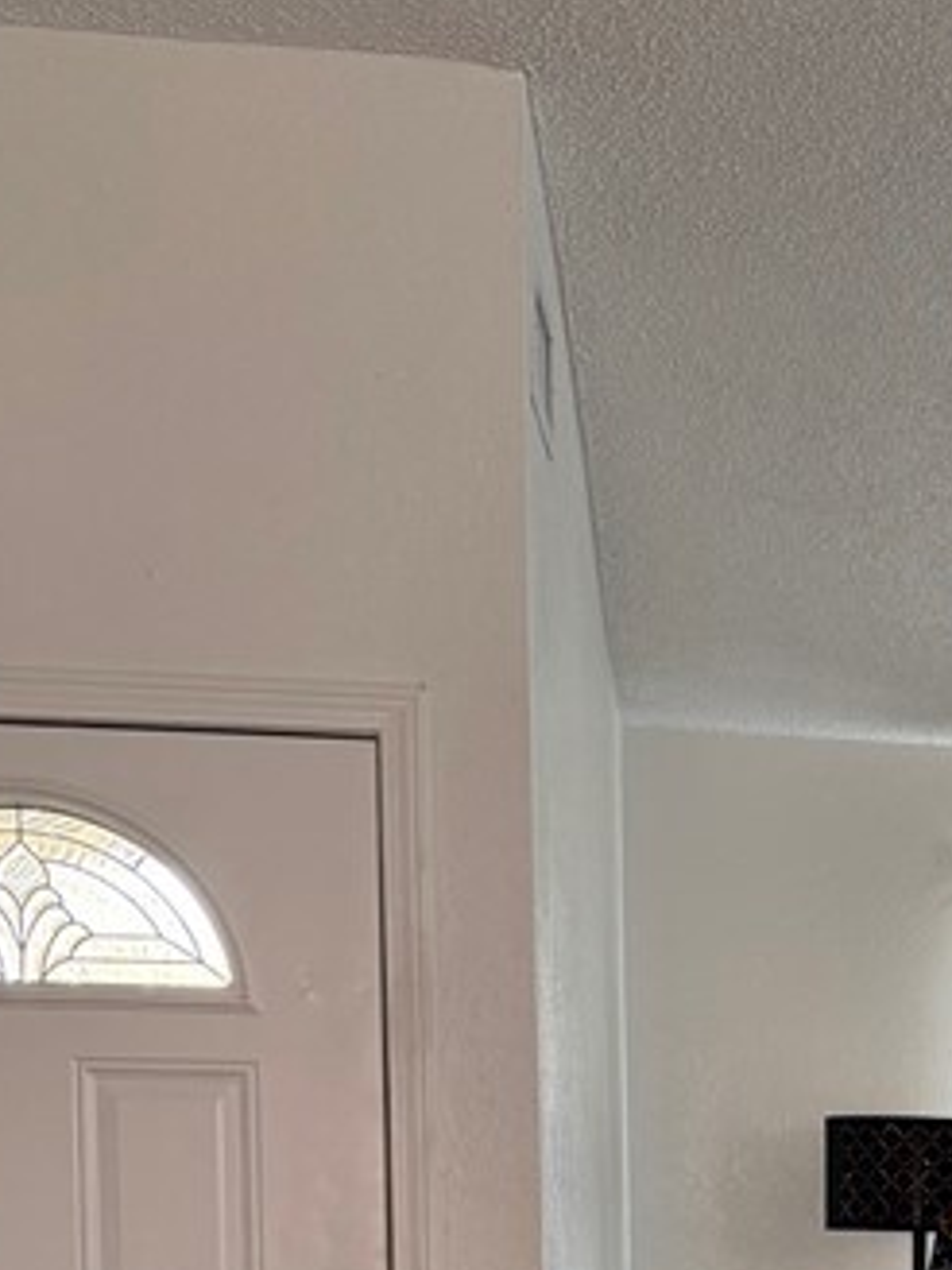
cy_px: 1390
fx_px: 2750
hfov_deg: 18.1
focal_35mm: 75
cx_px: 1304
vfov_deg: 24.3
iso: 200
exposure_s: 1/120
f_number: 1.78
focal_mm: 6.76
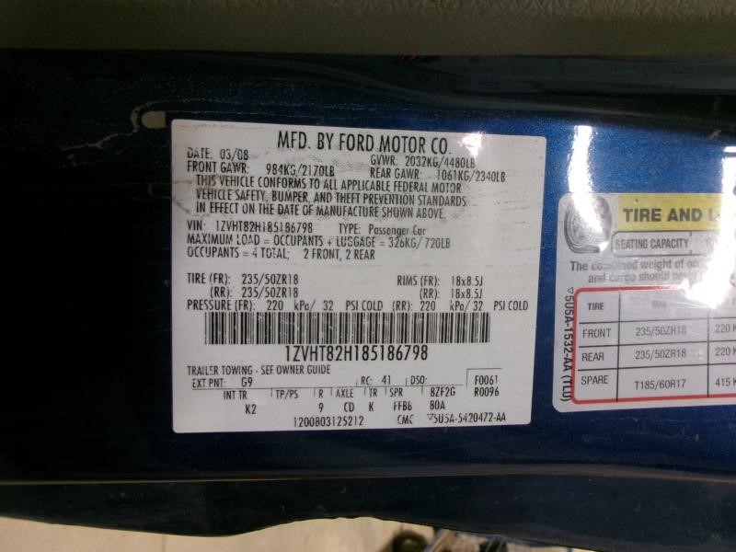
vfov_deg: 49.7
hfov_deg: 63.4
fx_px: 595
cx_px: 368
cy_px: 276
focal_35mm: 28
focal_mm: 5.1
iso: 439
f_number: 3.9
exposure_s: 1/17
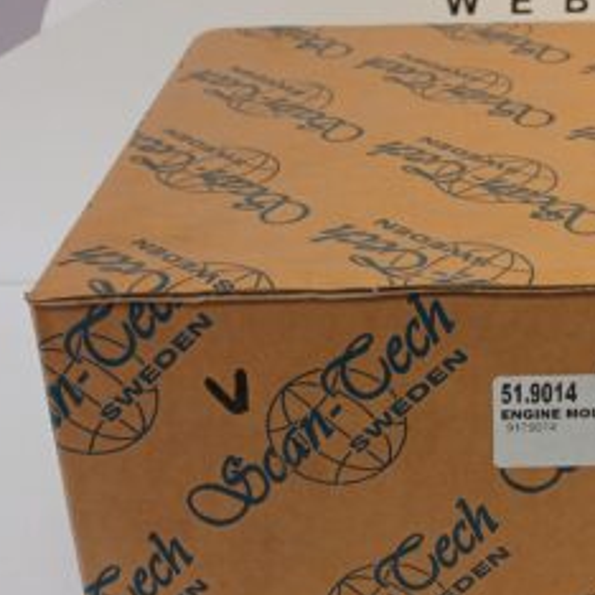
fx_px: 1147
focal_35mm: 59
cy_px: 254
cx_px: 437
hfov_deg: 28.7
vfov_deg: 29.0
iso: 80
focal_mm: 3.98
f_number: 1.8
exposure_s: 1/50
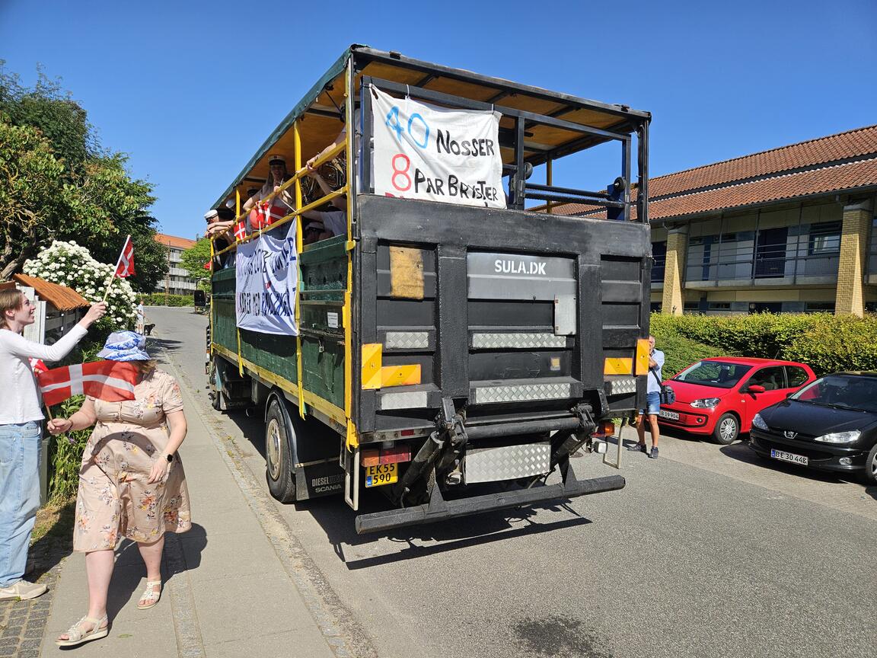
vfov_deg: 58.9
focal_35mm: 23
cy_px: 329
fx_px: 583
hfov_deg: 73.9
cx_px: 438
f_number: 1.8
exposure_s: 1/1770
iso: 25
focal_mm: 5.4
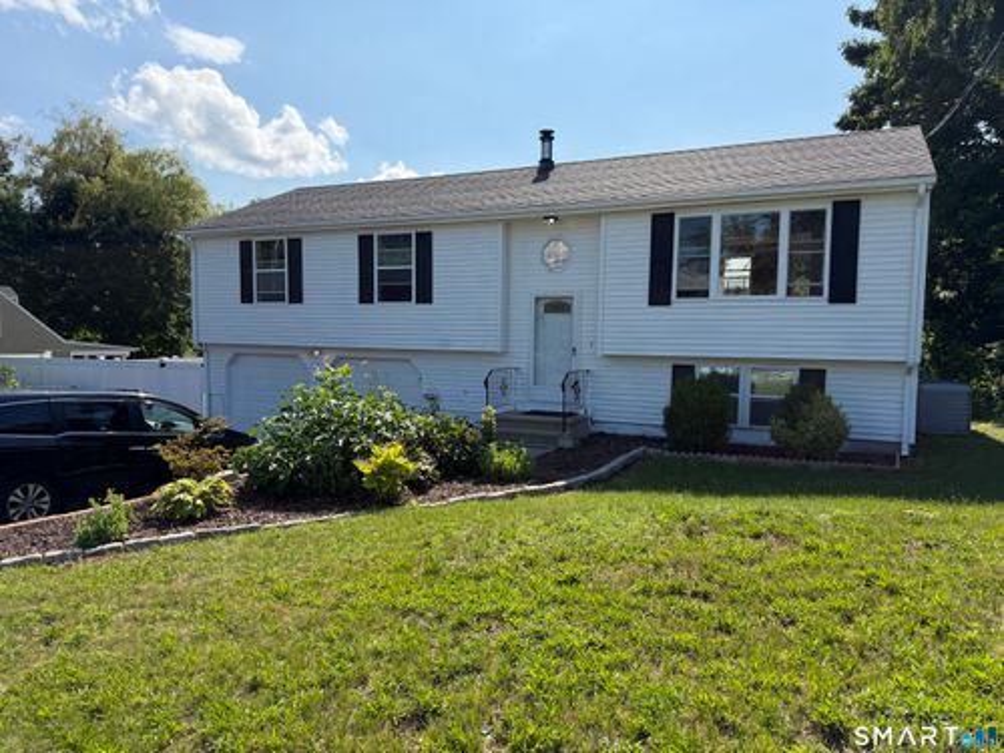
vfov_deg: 56.8
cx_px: 502
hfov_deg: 71.6
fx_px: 696
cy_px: 376
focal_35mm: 24
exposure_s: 1/4673
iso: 100
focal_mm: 6.76
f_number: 1.78
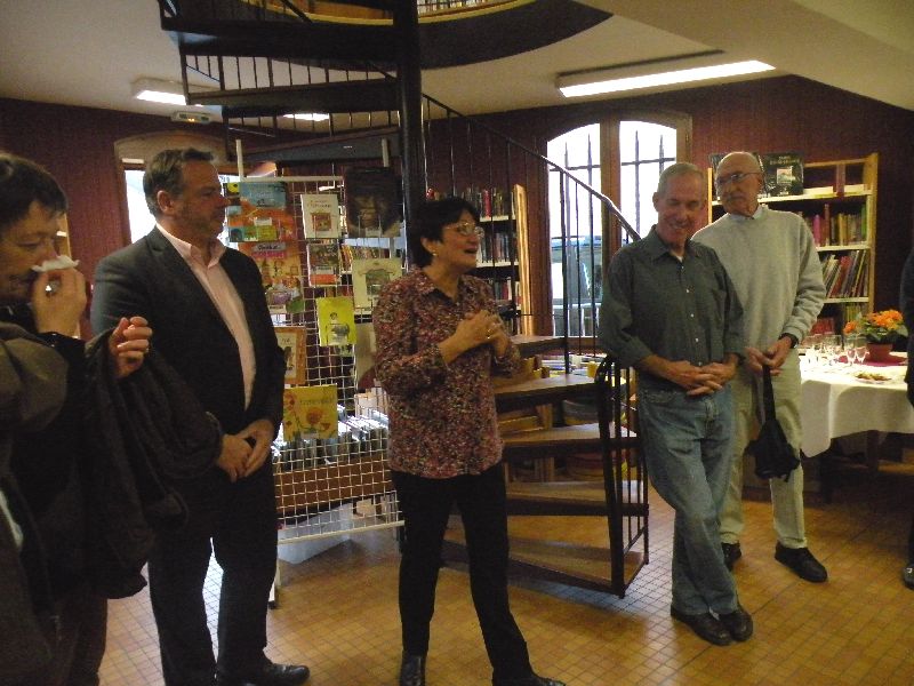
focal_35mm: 27
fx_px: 713
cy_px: 343
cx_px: 457
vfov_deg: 51.4
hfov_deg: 65.3
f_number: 2.8
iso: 800
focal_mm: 4.7
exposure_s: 1/125
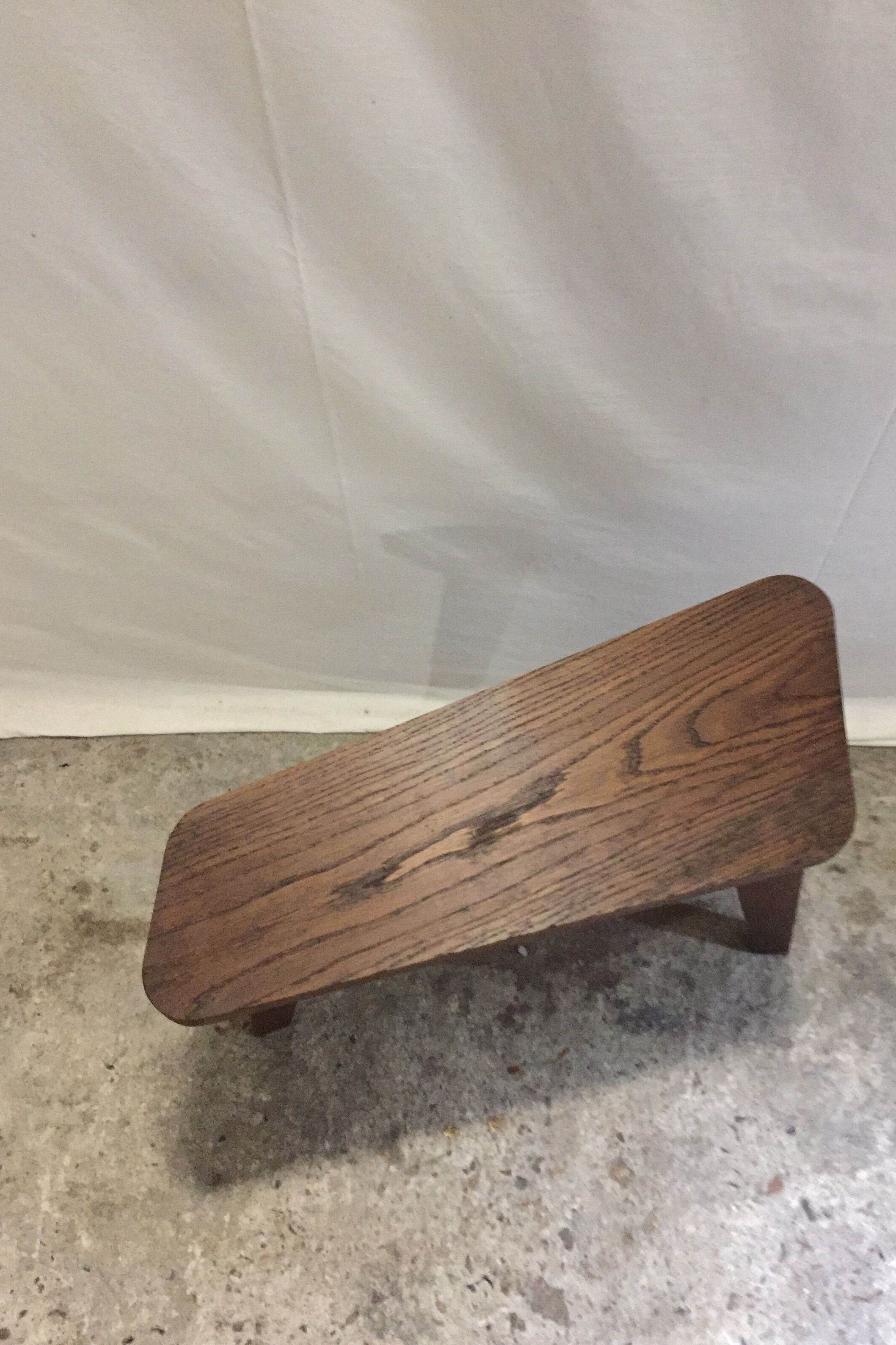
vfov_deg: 60.3
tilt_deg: -63.9
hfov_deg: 42.3
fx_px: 1157
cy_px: 687
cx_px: 490
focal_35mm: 31
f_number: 2.2
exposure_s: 1/17
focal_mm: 4.15
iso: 500
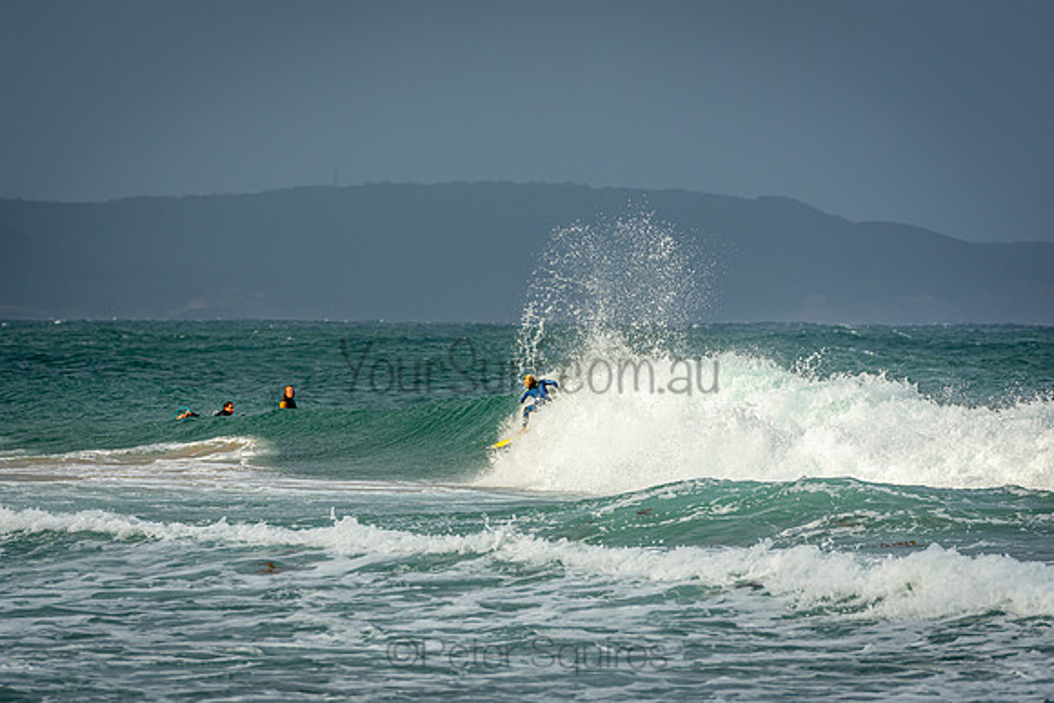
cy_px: 352
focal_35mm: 300
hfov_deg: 6.9
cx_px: 527
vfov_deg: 4.6
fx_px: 8785
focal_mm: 200
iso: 200
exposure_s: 1/640
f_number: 5.6
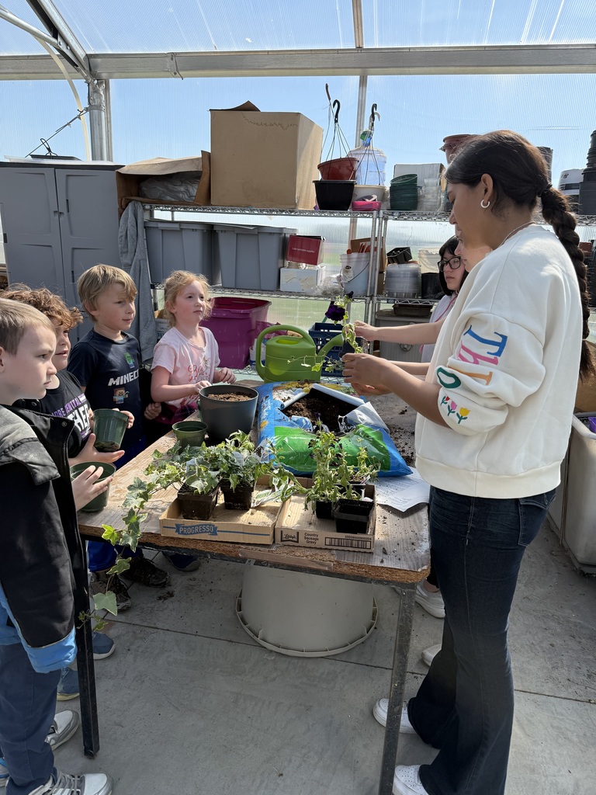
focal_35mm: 24
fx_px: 551
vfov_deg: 71.6
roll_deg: -2.4
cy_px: 398
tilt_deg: -14.7
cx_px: 298
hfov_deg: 56.8
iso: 100
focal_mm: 6.76
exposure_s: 1/2525
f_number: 1.78
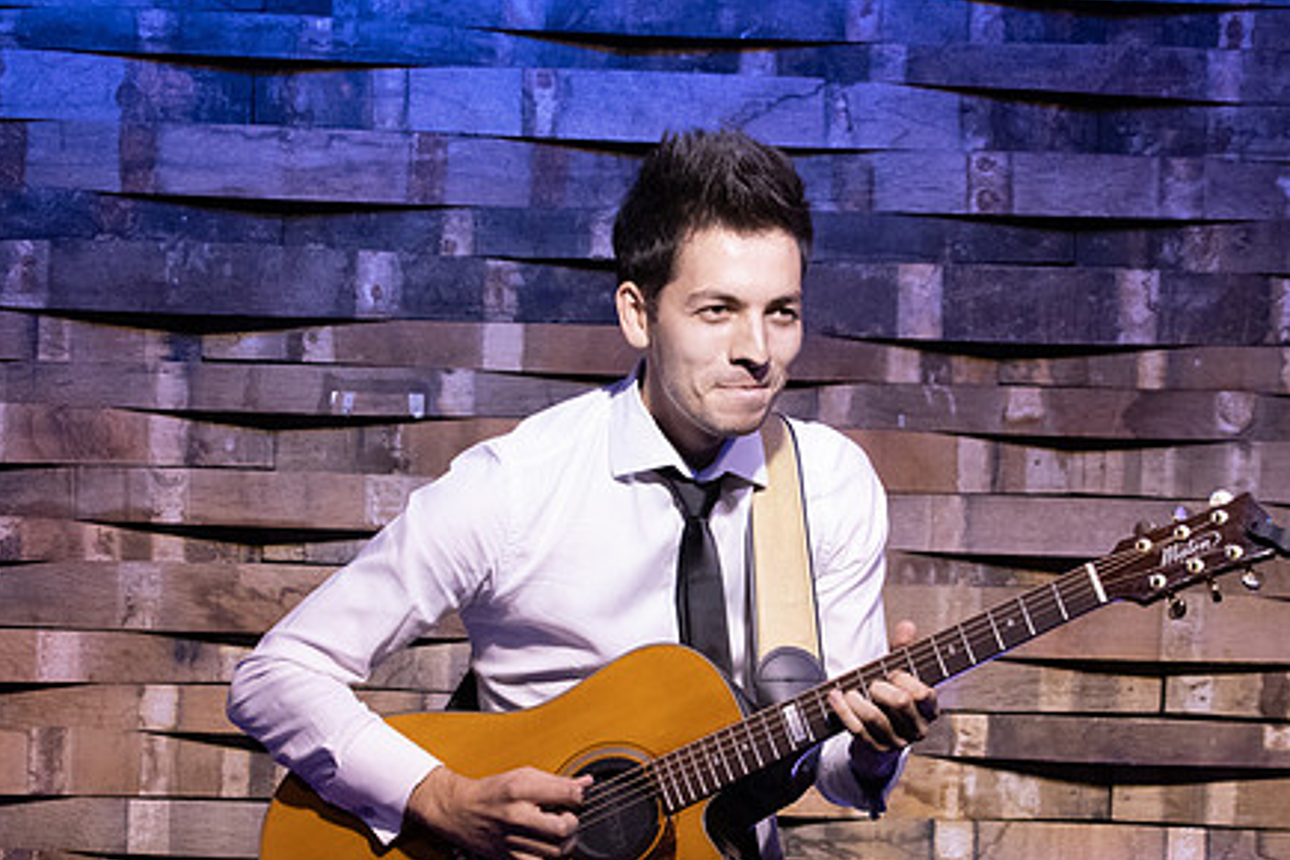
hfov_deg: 7.7
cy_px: 568
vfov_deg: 5.1
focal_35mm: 268
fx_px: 9603
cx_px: 738
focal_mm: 201
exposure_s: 1/125
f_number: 6.3
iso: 6400
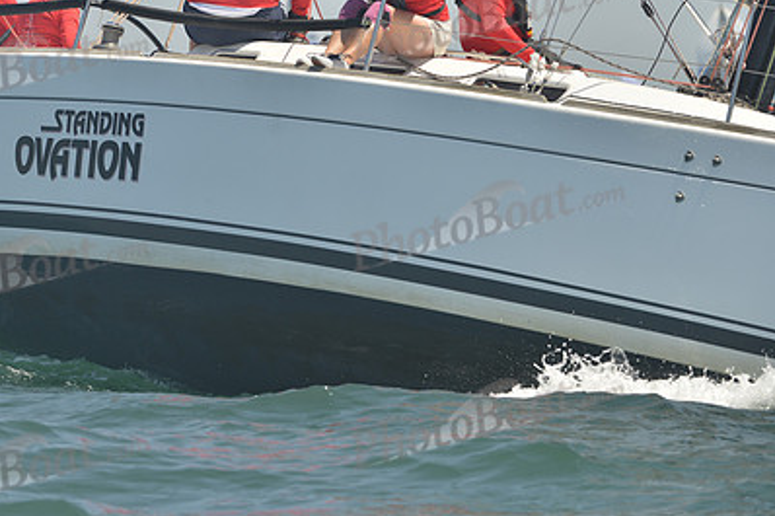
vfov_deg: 3.9
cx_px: 251
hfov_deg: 5.9
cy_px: 147
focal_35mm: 350
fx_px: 7531
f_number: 6.3
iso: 280
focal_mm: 240
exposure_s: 1/1000
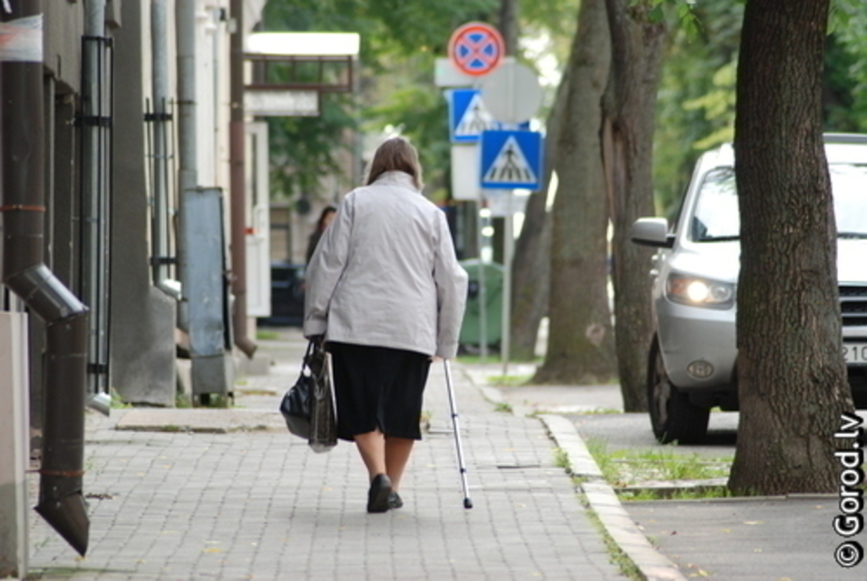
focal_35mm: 330
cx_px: 434
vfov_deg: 4.2
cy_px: 290
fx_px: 7960
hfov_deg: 6.2
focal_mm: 220
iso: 500
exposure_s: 1/180
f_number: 6.7
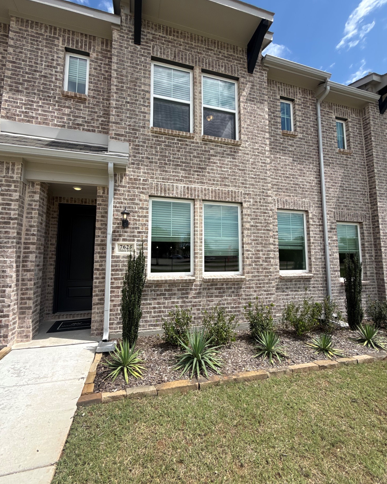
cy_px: 240
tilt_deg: +5.3
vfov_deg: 96.8
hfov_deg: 84.0
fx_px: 215
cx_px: 189
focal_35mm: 15
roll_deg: -0.2
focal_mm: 2.22
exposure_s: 1/2410
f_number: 2.2
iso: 50
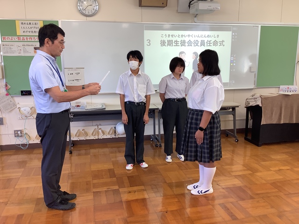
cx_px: 150
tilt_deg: -10.6
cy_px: 112
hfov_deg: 58.4
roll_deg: -0.2
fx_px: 268
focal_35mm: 31
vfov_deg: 45.4
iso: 50
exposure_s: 1/60
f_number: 2.4
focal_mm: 3.3
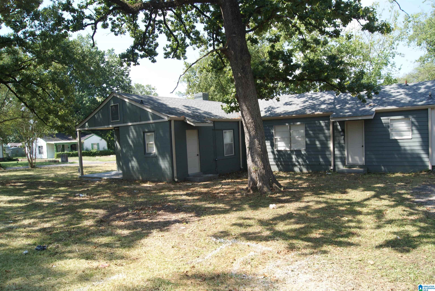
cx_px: 218
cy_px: 146
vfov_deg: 48.0
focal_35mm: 27
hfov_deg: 67.3
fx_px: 327
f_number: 8
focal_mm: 18
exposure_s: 1/60
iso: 100
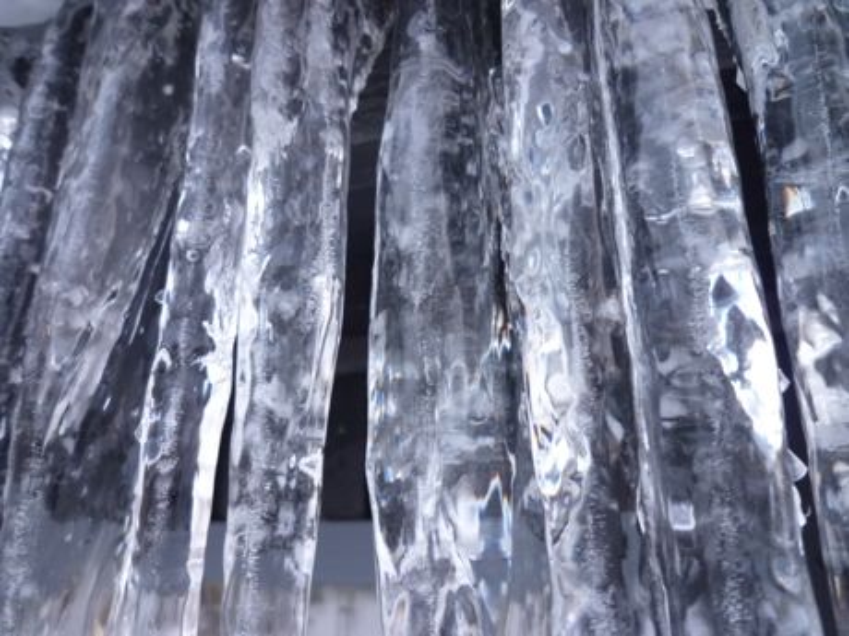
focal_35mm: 25
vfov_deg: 54.9
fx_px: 613
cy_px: 318
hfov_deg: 69.4
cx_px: 424
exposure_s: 1/30
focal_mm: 4.5
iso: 250
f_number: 2.8
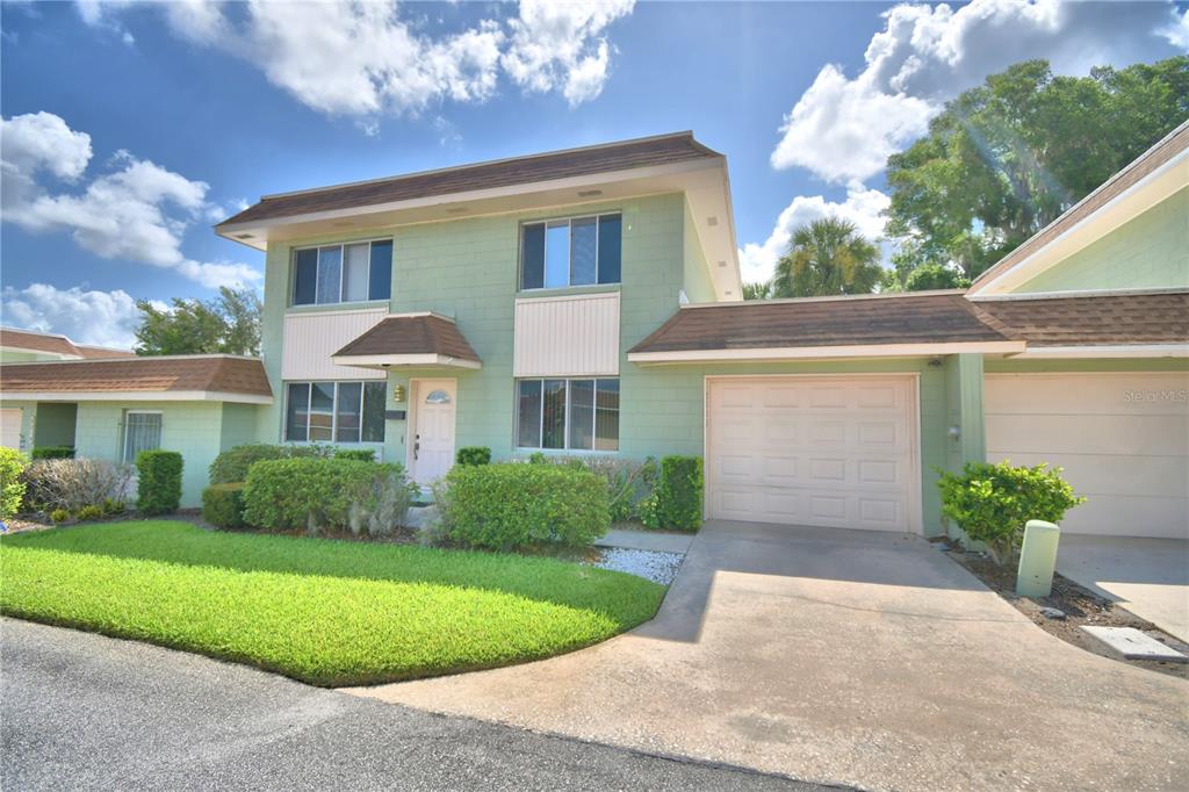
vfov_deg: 77.3
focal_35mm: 15
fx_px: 495
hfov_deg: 100.4
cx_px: 594
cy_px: 396
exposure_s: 1/1250
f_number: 4.5
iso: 100
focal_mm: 10
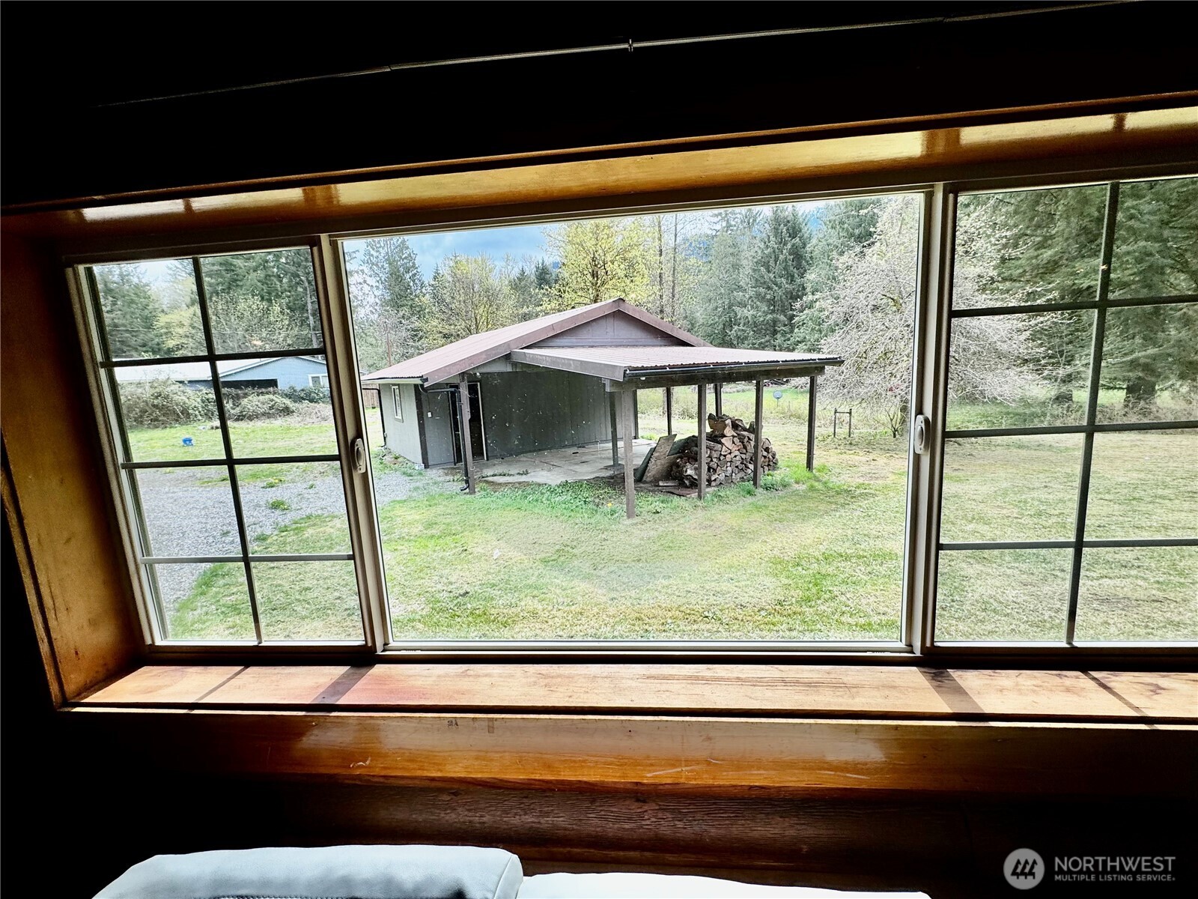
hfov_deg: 102.1
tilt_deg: -10.2
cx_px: 599
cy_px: 450
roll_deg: +3.0
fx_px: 485
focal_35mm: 14
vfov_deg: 85.7
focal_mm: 2.22
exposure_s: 1/289
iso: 40
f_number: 2.2
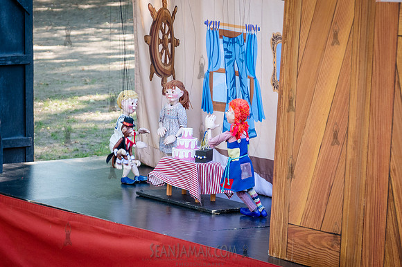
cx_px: 242
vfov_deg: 10.1
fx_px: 1517
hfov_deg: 15.1
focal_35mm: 136
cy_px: 94
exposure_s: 1/200
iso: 1000
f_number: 4.5
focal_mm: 70
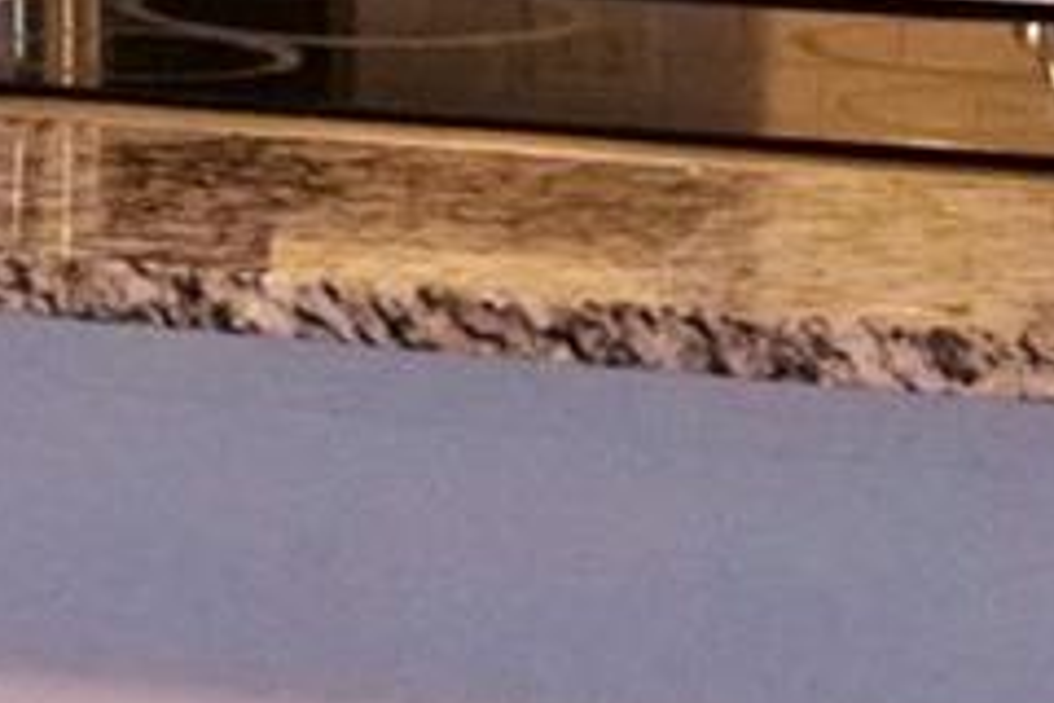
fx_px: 5270
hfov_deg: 11.4
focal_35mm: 180
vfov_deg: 7.5
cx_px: 395
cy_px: -413
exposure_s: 1/160
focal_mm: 18
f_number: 3.5
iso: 3200
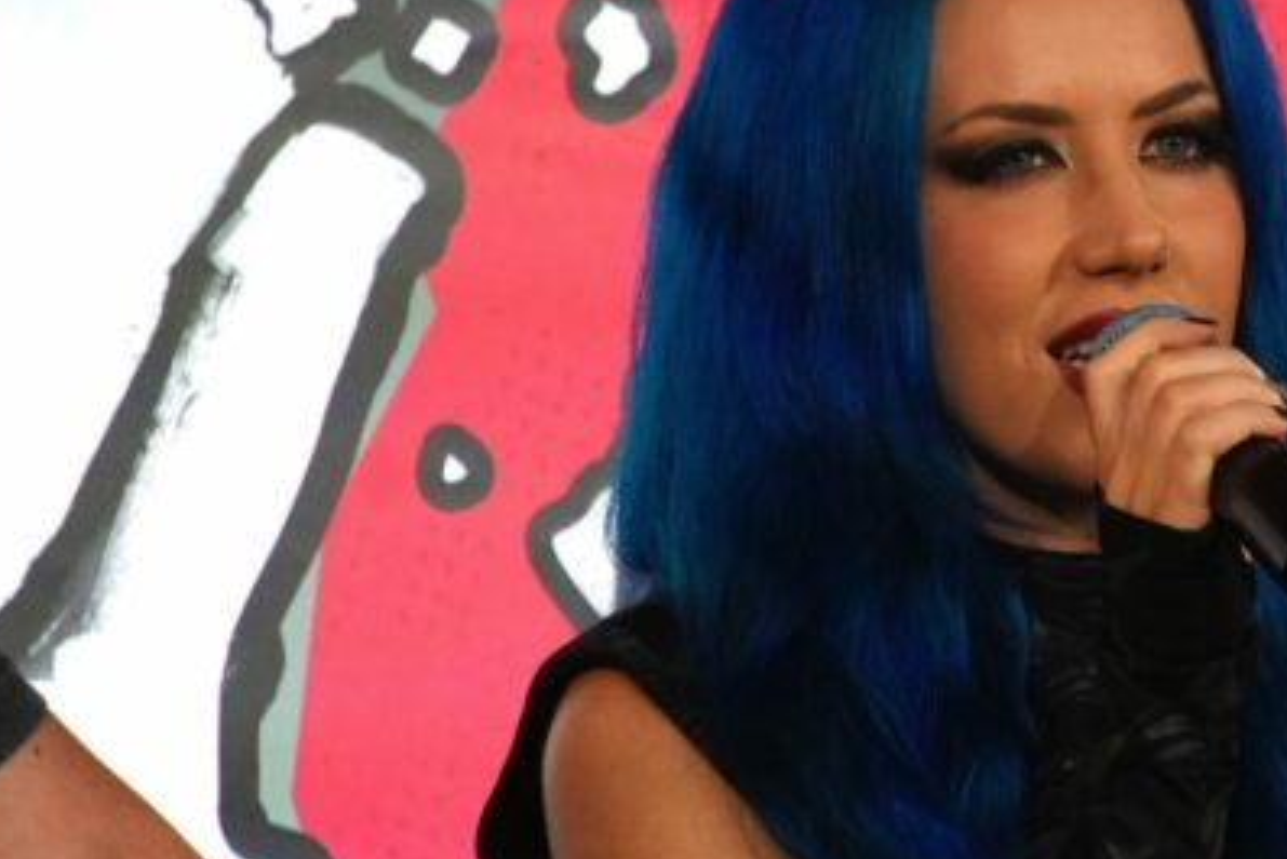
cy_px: 480
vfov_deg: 2.1
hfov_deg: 3.1
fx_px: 23530
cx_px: 1206
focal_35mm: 658
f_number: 6.3
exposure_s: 1/400
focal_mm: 227
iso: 2000
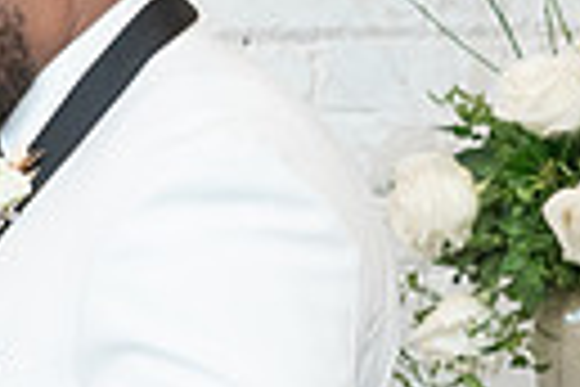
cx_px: -419
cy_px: 442
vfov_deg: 3.2
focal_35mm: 434
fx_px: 6992
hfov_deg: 4.7
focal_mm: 70
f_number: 4
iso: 2000
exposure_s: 1/100
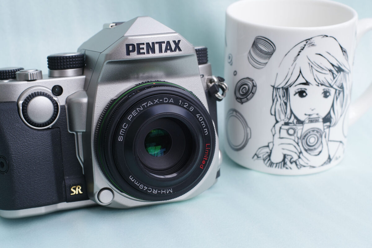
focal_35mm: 66
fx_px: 682
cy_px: 124
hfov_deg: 30.5
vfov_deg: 20.6
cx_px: 186
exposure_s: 1/100
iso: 200
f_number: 8
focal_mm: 43
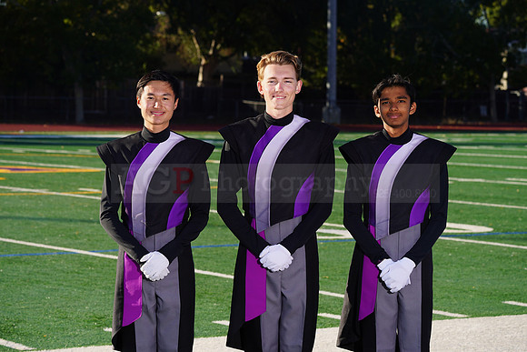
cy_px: 176
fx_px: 1845
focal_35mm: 126
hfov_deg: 16.3
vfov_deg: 10.9
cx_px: 264
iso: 100
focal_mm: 126
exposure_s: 1/250
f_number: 9
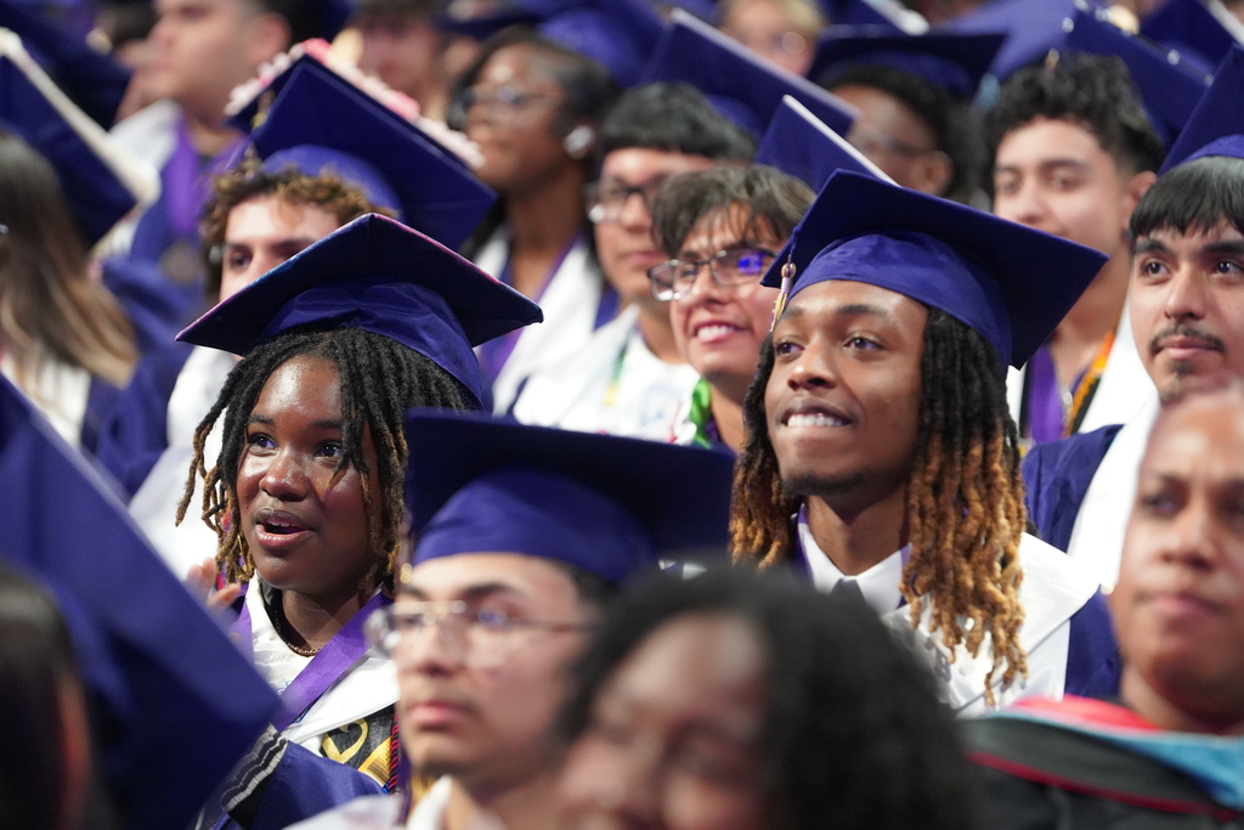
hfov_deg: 10.4
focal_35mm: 198
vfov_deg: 6.9
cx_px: 622
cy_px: 415
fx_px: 6842
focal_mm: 198
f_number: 4
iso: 8000
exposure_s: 1/200
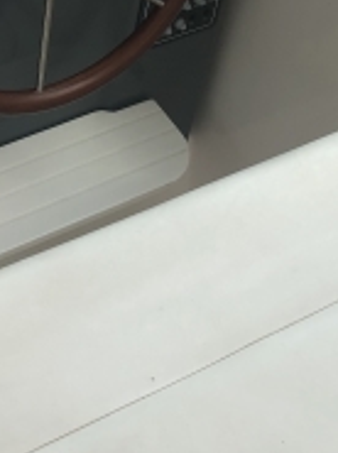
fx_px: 1189
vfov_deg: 19.9
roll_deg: -2.5
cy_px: -132
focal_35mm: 91
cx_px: 2
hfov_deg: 15.9
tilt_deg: -26.3
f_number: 1.8
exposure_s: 1/704
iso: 20
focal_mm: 4
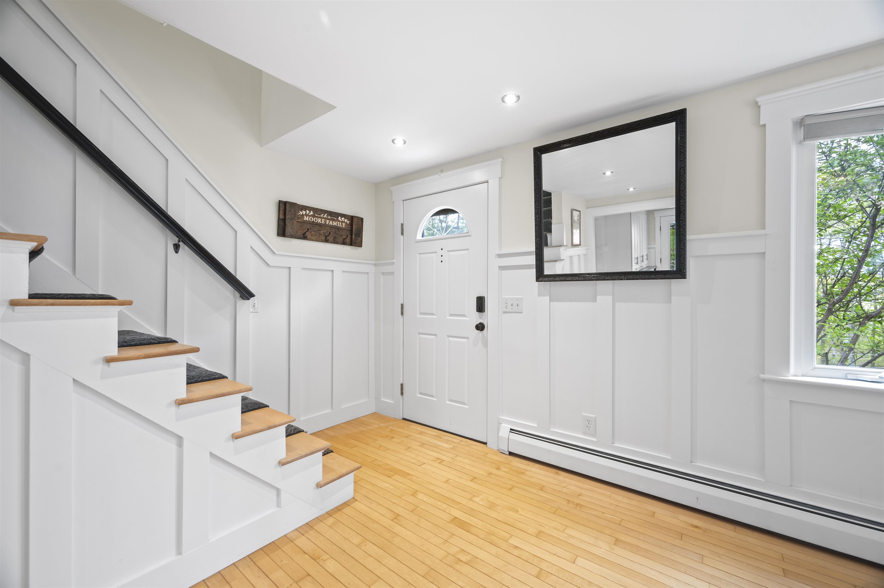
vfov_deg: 79.1
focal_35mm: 14
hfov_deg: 102.3
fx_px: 356
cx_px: 442
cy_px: 294
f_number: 7.1
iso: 250
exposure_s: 2
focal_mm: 14.5
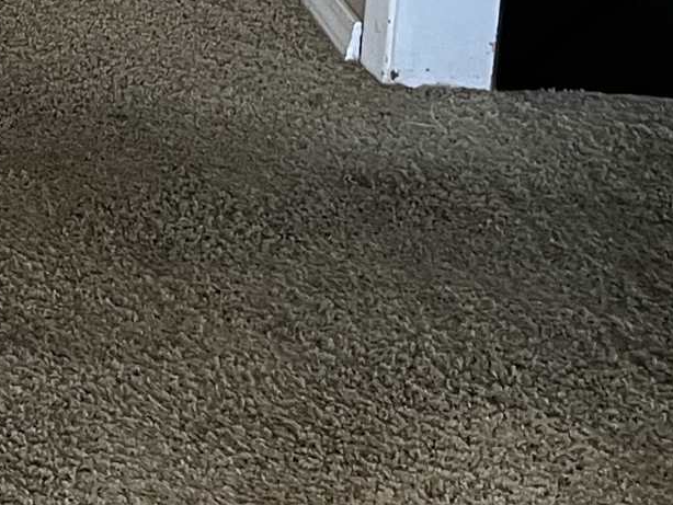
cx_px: -841
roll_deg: +0.1
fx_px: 2528
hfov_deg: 12.5
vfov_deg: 10.0
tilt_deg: -7.9
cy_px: -721
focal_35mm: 130
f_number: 1.6
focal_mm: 5.1
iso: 125
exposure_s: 1/84
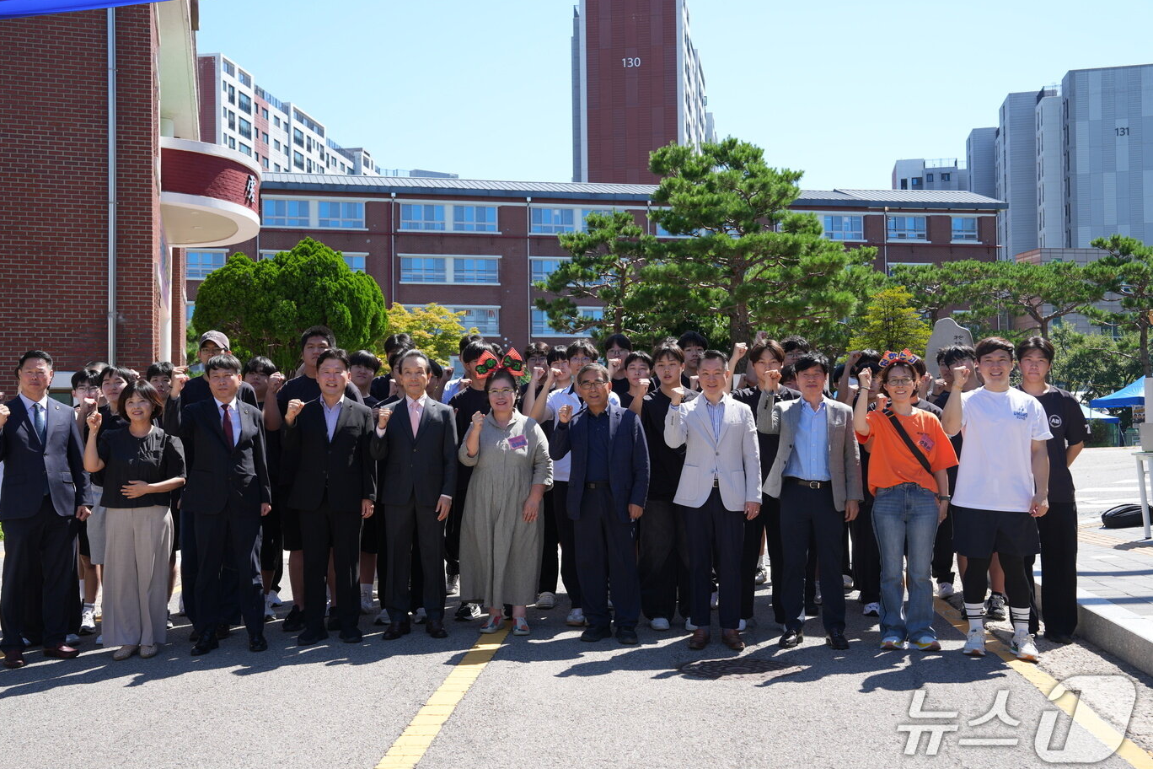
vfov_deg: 30.5
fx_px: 1409
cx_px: 565
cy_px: 388
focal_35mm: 44
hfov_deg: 44.5
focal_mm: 43
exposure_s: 1/200
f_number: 5.6
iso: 100
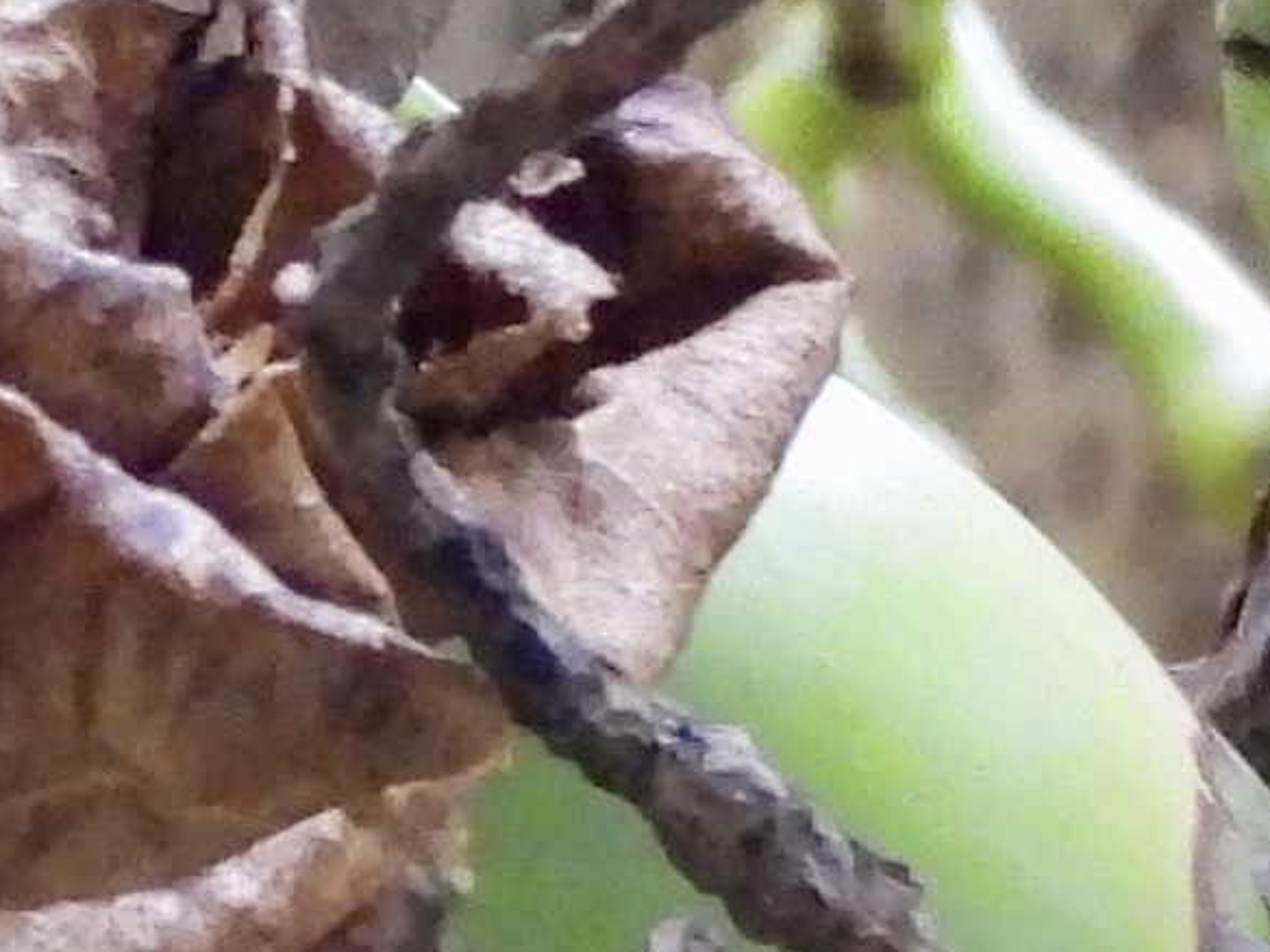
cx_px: -3047
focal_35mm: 2763
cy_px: 372
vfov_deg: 0.5
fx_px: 101370
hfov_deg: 0.7
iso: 800
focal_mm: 62.5
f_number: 5
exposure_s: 1/30
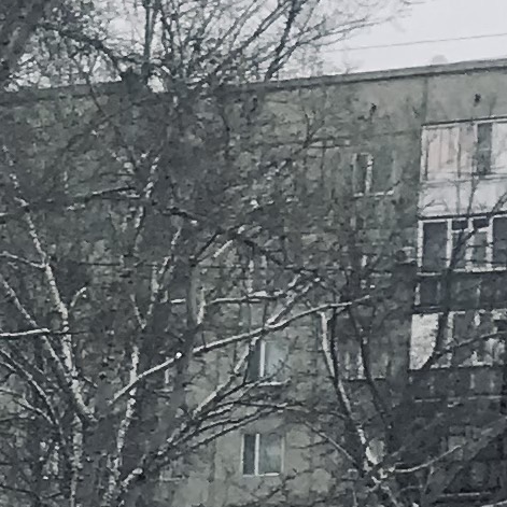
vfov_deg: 7.5
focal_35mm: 212
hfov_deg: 7.5
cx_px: -888
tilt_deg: -4.1
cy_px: 1333
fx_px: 3513
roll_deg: -2.3
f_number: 1.8
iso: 20
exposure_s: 1/987
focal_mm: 3.99
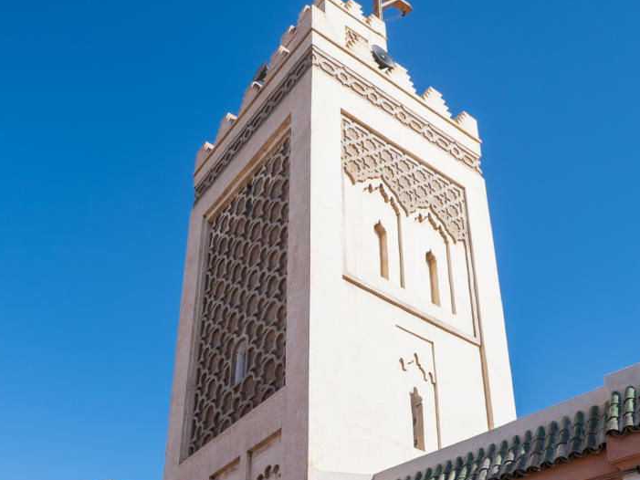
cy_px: 402
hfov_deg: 46.8
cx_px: 319
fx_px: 740
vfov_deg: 34.6
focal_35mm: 40
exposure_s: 1/1100
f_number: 4
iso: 200
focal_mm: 18
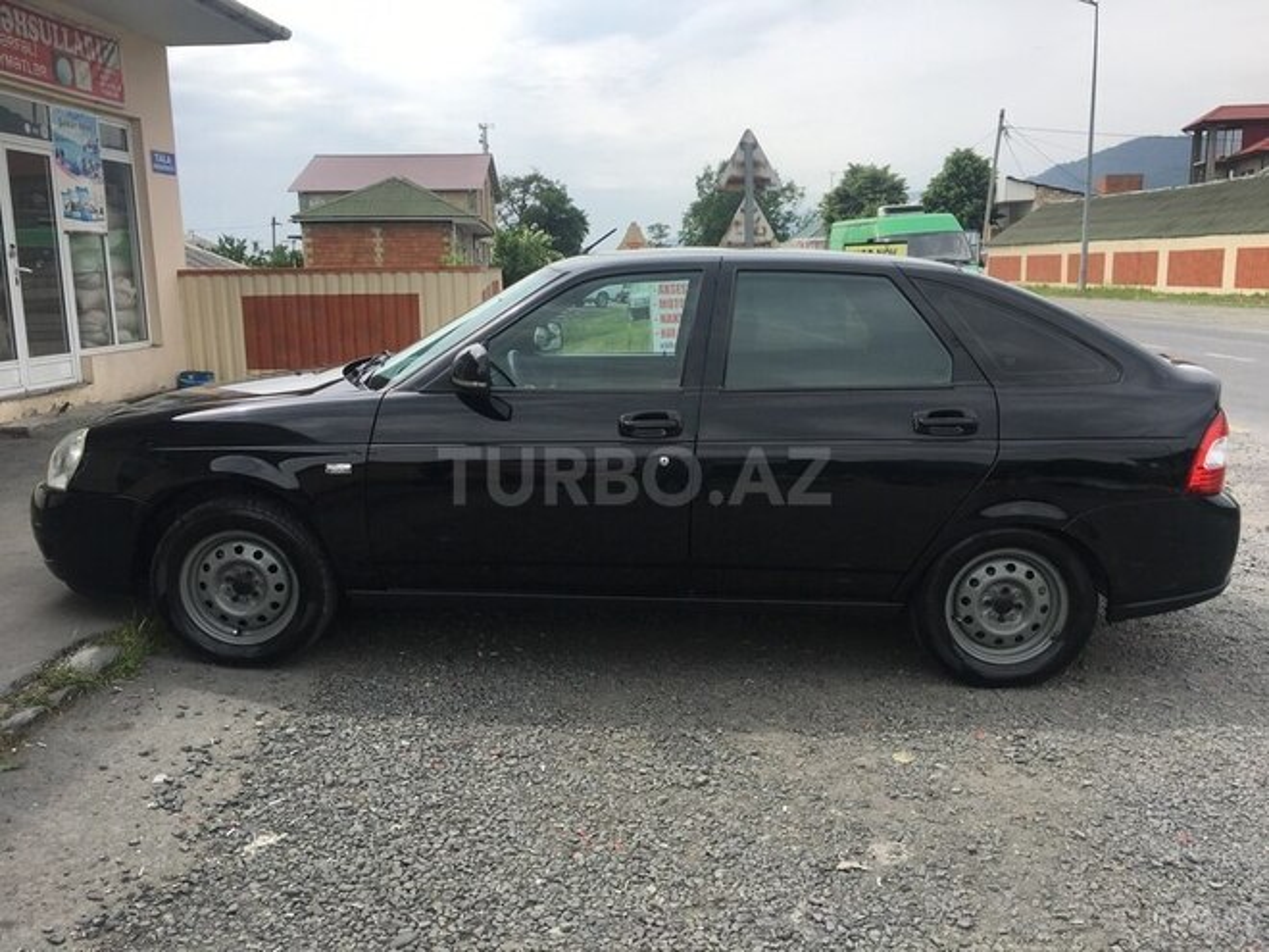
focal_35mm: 29
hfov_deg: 61.7
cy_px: 476
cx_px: 634
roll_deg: +0.6
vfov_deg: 48.2
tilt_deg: -11.7
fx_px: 1063
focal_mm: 4.15
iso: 25
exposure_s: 1/1083
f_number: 2.2
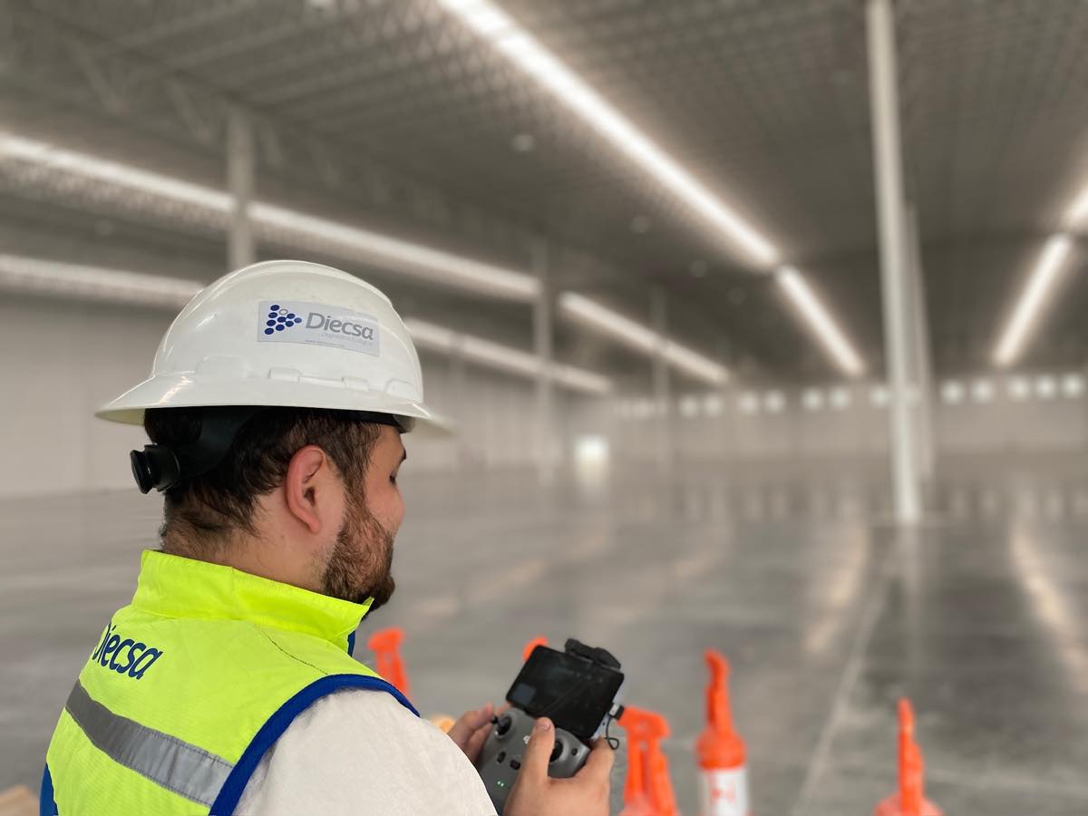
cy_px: 408
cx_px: 544
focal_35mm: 26
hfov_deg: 67.3
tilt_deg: +4.1
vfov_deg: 53.1
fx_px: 817
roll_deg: +1.0
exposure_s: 1/121
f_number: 1.8
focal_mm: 4.25
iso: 40
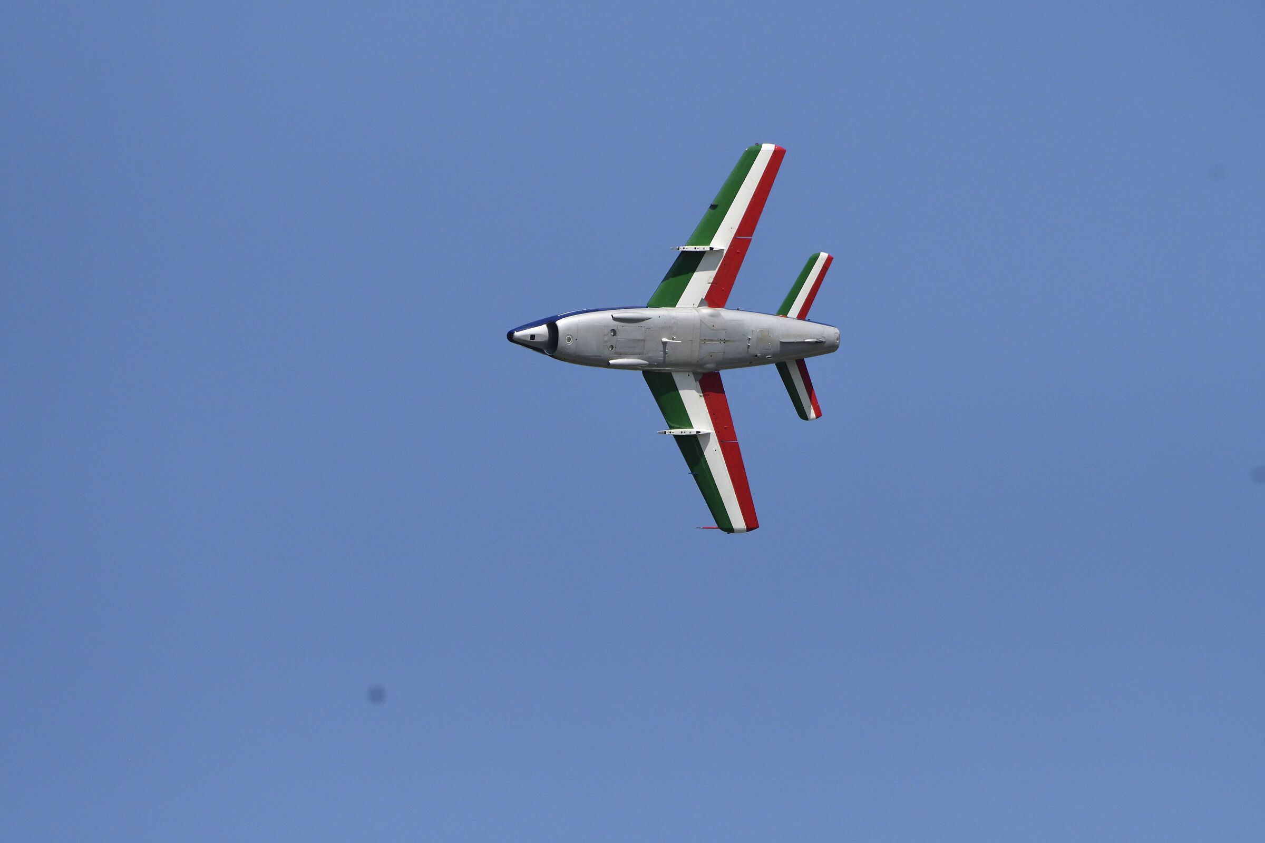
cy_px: 422
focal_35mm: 750
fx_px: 26352
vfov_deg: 1.8
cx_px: 632
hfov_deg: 2.7
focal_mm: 500
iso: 1000
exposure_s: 1/8000
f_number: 10
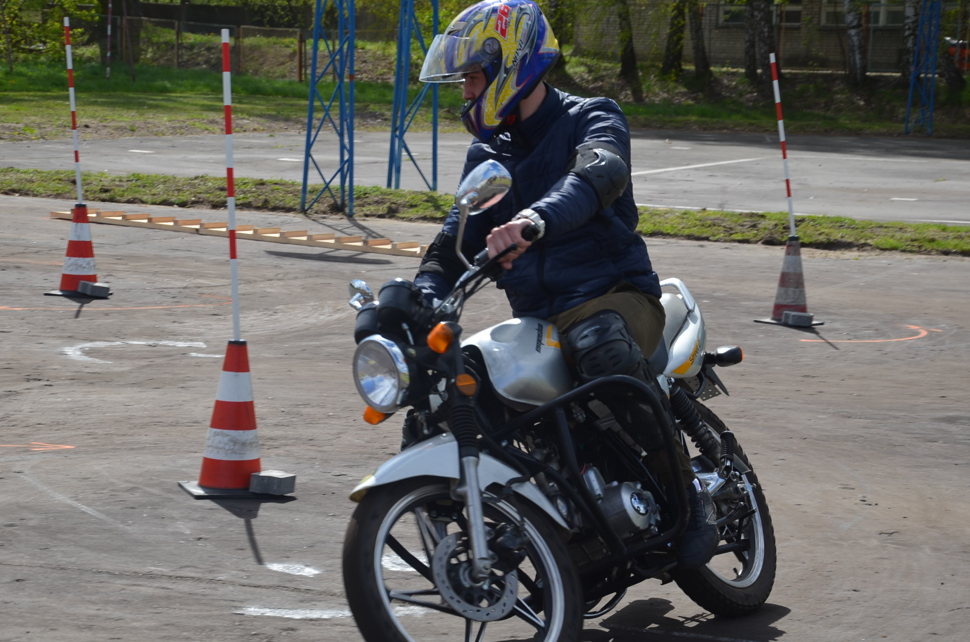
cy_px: 321
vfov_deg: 13.8
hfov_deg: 20.7
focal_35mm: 99
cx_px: 485
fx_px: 2662
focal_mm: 66
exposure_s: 1/250
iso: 100
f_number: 8
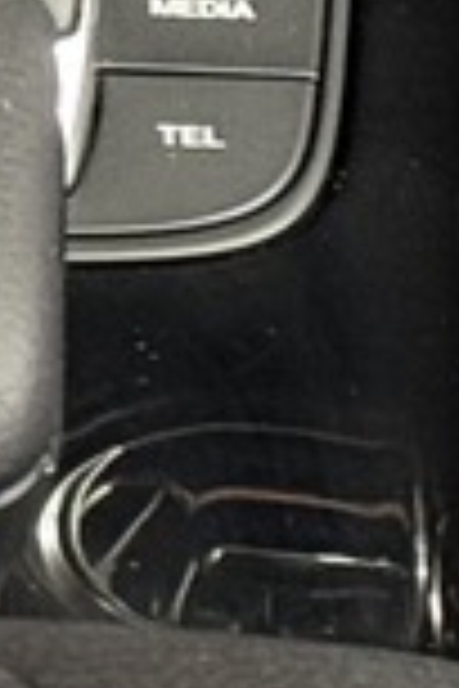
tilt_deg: -35.9
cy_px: -414
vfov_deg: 4.3
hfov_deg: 2.9
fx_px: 9007
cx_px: -207
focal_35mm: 471
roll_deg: -0.3
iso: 500
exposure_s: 1/40
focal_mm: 6.76
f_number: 1.78
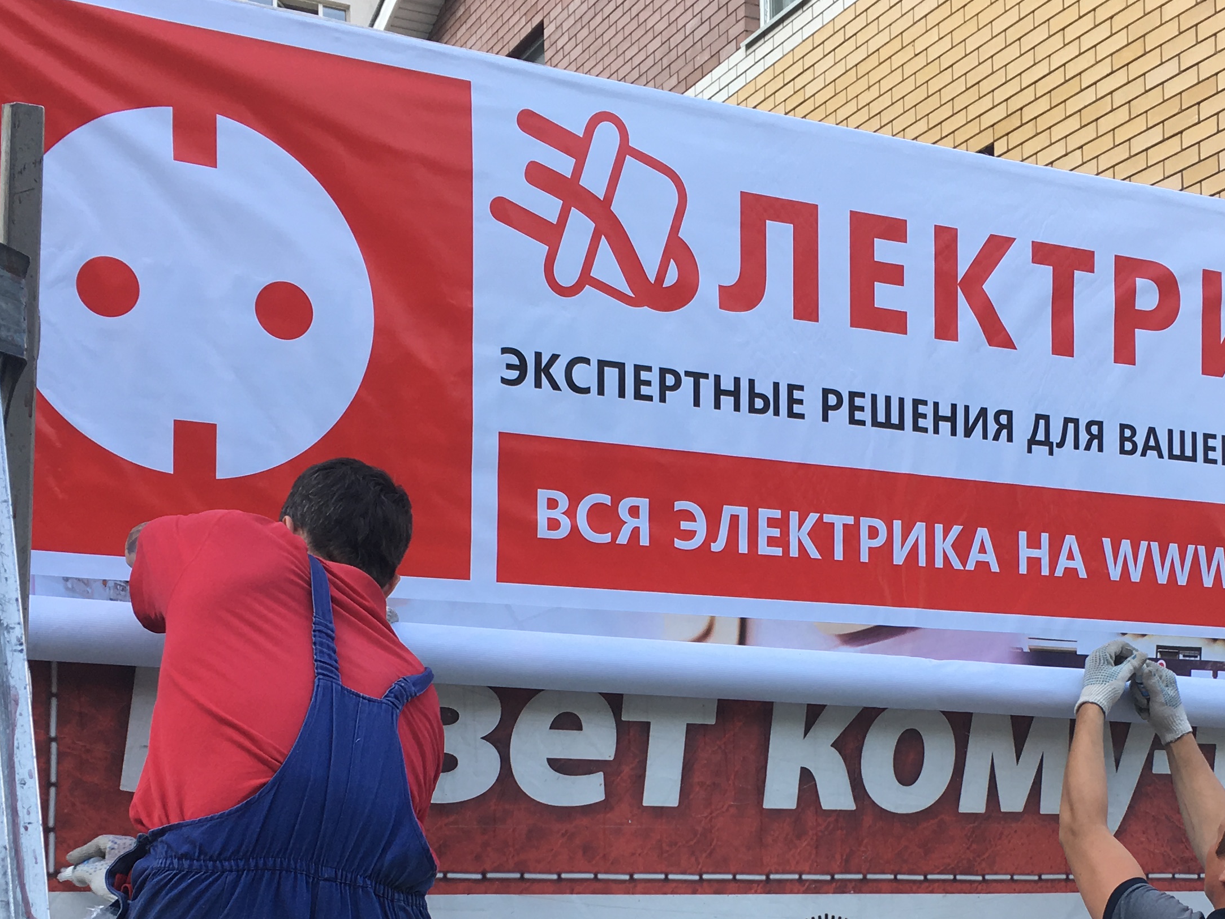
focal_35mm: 54
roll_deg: +1.1
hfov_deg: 35.4
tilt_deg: +3.7
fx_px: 1911
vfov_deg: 26.2
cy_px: 810
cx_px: 723
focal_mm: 4.15
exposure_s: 1/194
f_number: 2.2
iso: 25
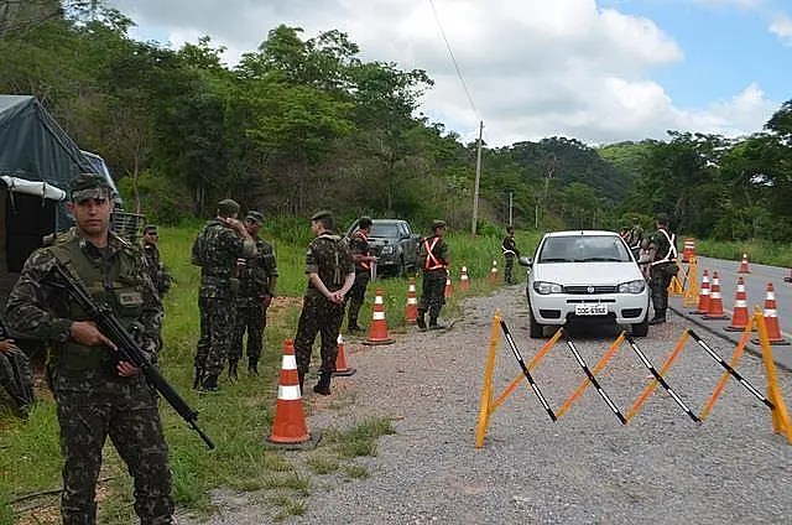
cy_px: 262
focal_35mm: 42
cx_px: 396
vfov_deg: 31.8
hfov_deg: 46.5
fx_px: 922
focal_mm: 28
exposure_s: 1/200
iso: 100
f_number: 9
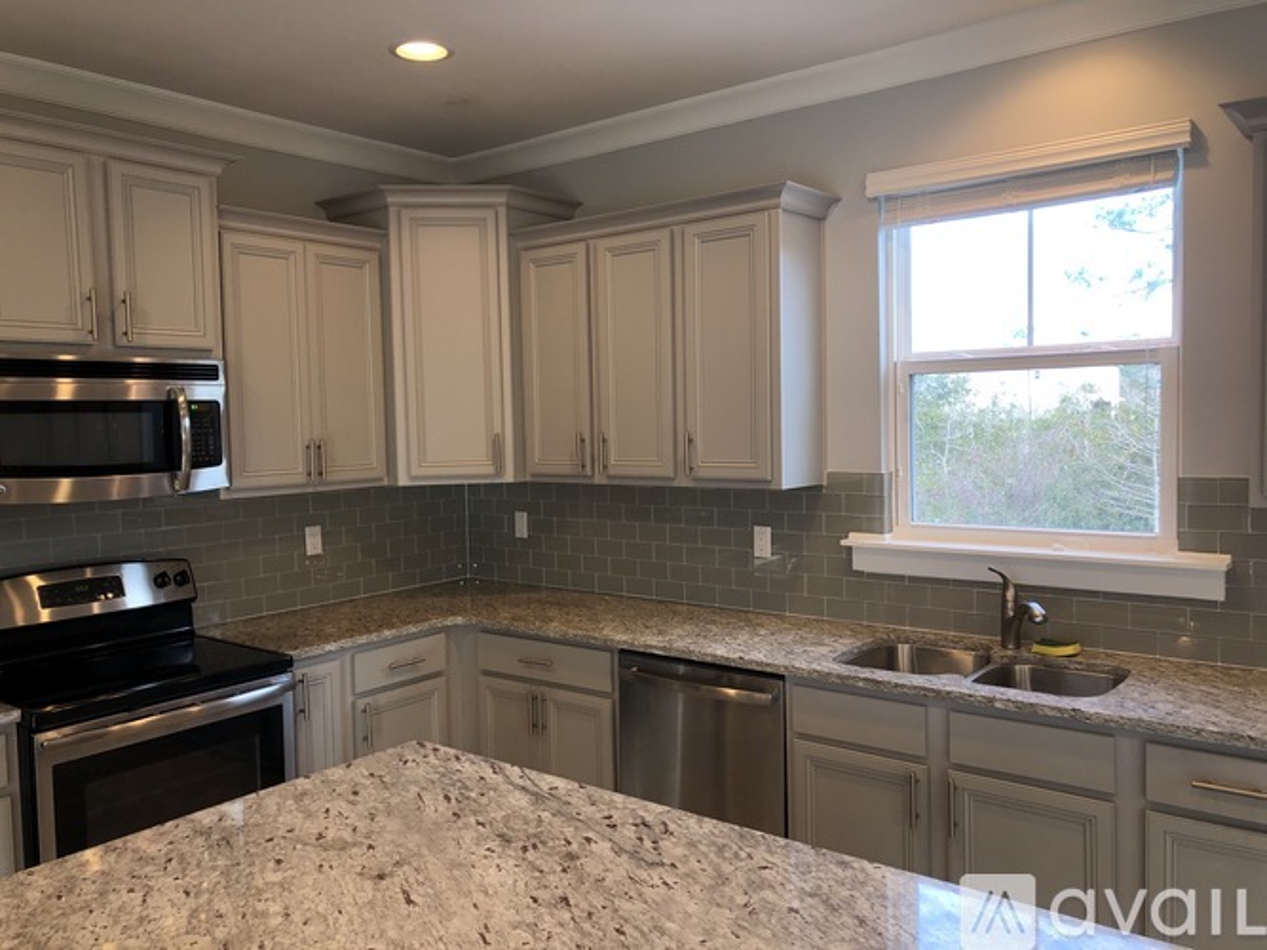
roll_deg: +1.1
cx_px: 634
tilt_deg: -3.2
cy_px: 475
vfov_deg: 49.7
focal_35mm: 28
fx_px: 1025
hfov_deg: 63.5
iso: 20
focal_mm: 3.99
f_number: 1.8
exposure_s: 1/36
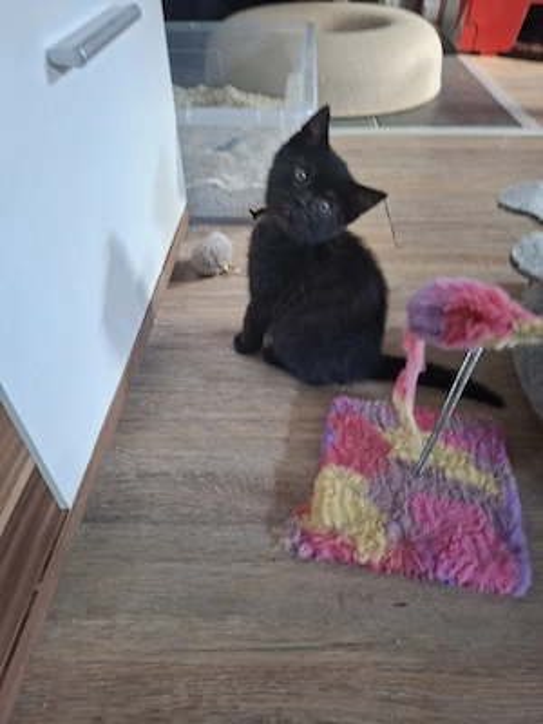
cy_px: 362
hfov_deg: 58.9
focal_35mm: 23
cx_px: 272
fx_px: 481
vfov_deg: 73.9
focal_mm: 5.54
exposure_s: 1/33
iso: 320
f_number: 1.8
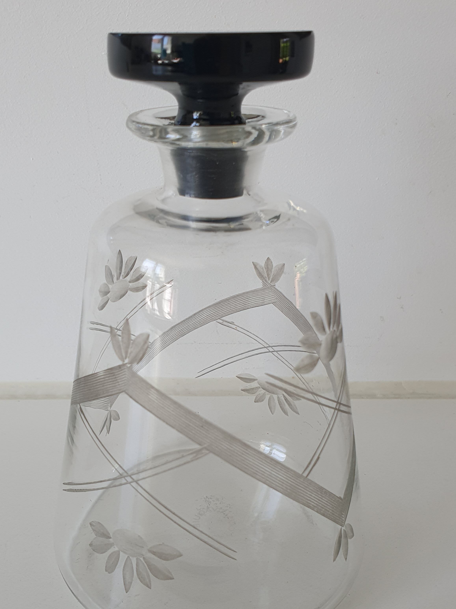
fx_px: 597
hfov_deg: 41.7
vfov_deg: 53.8
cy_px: 341
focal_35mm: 34
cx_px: 200
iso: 64
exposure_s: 1/100
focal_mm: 4.32
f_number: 2.4
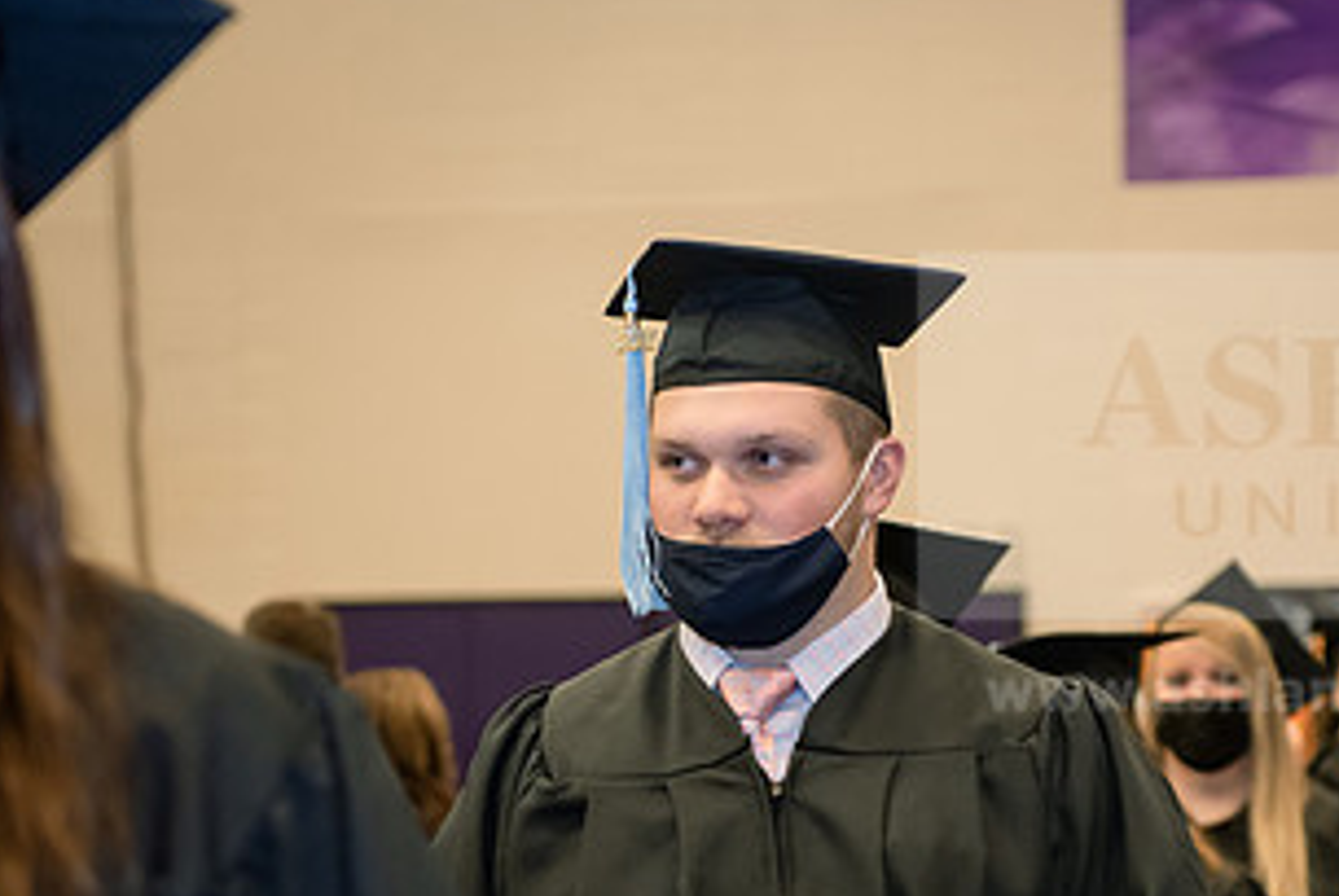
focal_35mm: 133
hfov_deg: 15.4
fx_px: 4951
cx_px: 786
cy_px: 784
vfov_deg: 10.3
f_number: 3.5
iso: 1600
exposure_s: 1/200
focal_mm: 70
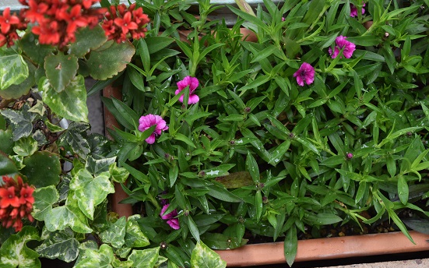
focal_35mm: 92
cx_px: 214
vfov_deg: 14.3
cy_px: 153
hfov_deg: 22.7
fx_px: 1070
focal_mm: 55
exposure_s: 1/125
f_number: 5.6
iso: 500
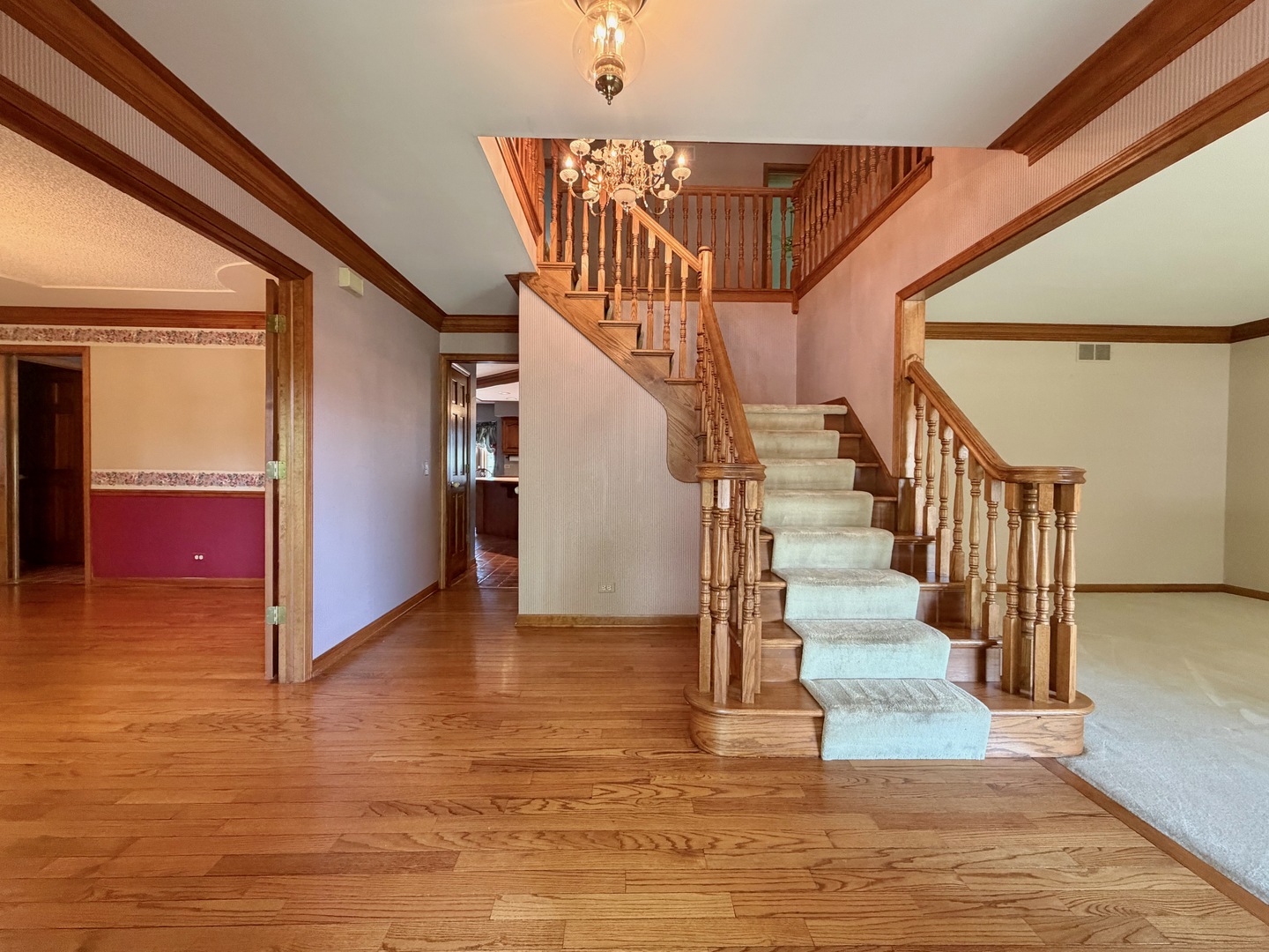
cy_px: 476
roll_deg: -1.7
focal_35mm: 14
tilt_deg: -1.0
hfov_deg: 102.1
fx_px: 513
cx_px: 634
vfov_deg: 85.7
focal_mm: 2.22
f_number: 2.2
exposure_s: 1/60
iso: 400
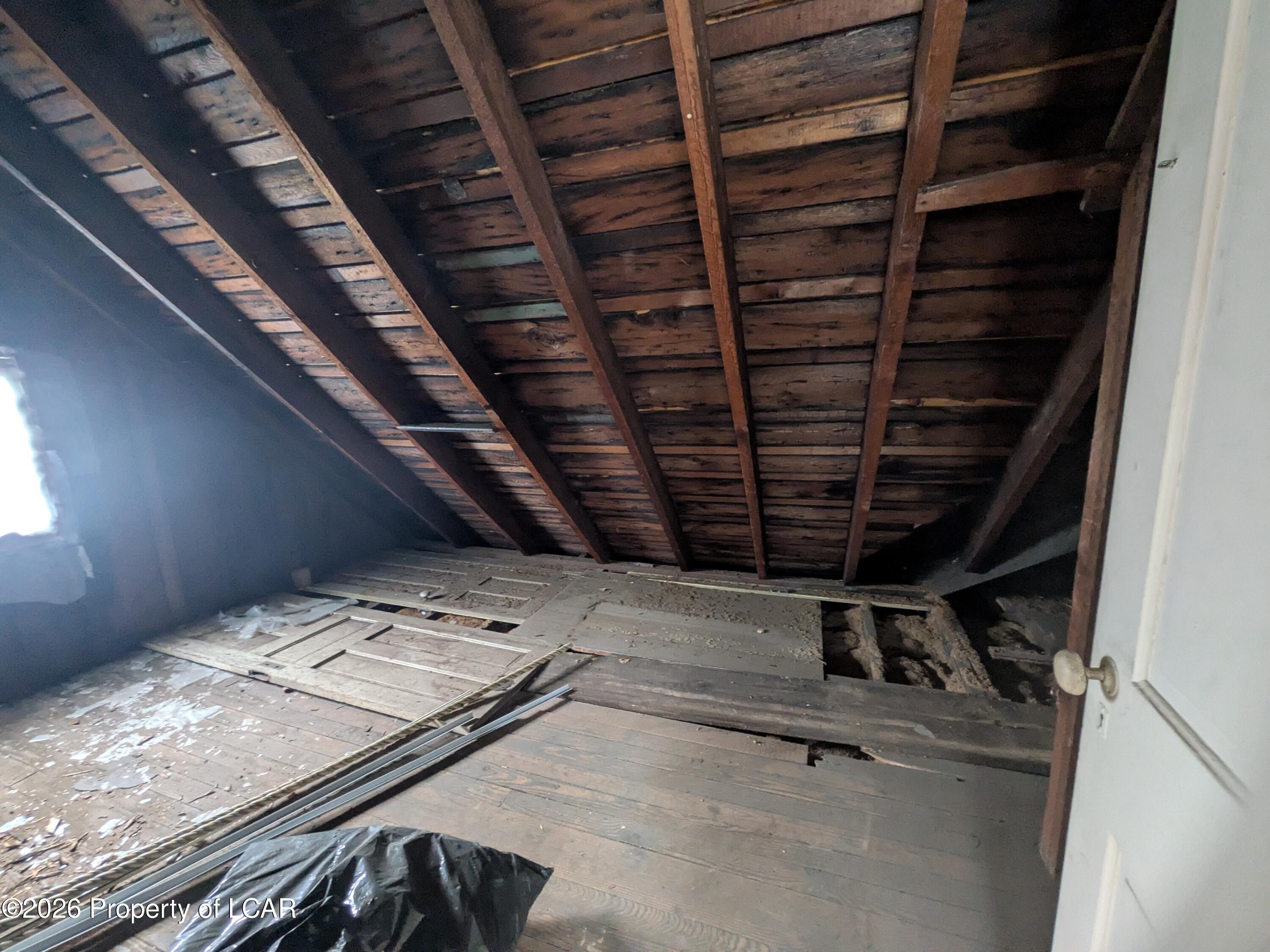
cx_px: 635
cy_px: 476
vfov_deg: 85.7
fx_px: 514
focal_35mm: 14
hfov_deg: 102.1
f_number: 2.2
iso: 367
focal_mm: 1.83
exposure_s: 1/24
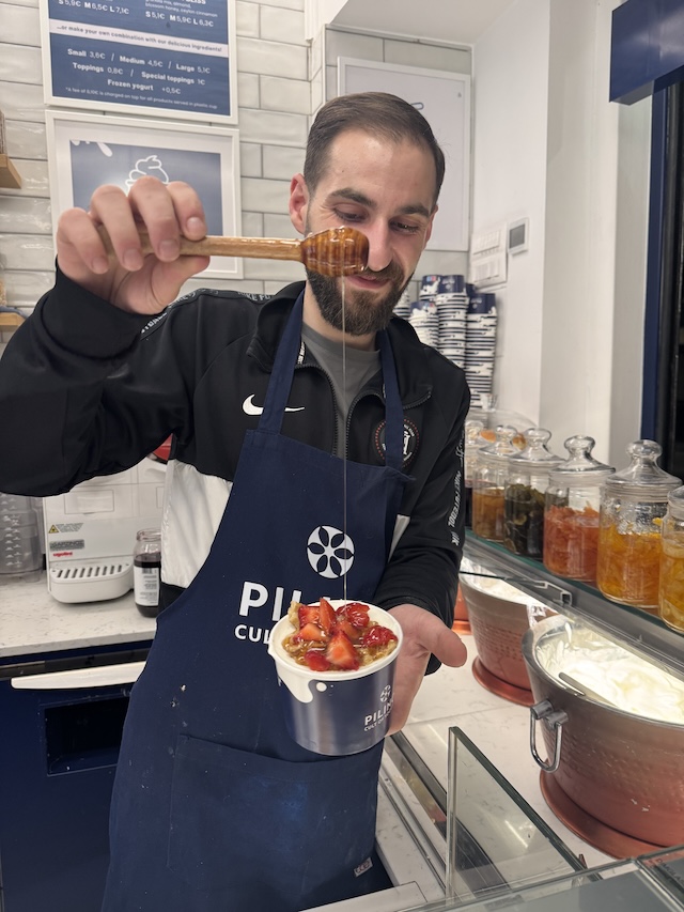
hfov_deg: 56.8
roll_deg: -0.6
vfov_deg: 71.6
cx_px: 342
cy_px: 456
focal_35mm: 24
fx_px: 632
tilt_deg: -5.1
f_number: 1.78
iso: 160
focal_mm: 6.76
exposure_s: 1/83
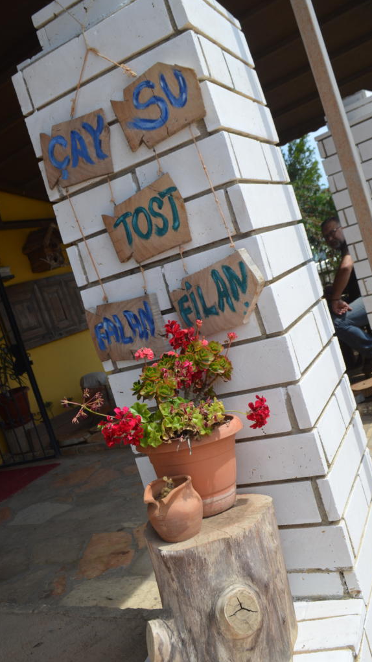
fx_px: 561
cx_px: 158
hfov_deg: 36.6
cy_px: 337
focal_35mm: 32
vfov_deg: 61.0
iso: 125
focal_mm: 20
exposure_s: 1/250
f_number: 8
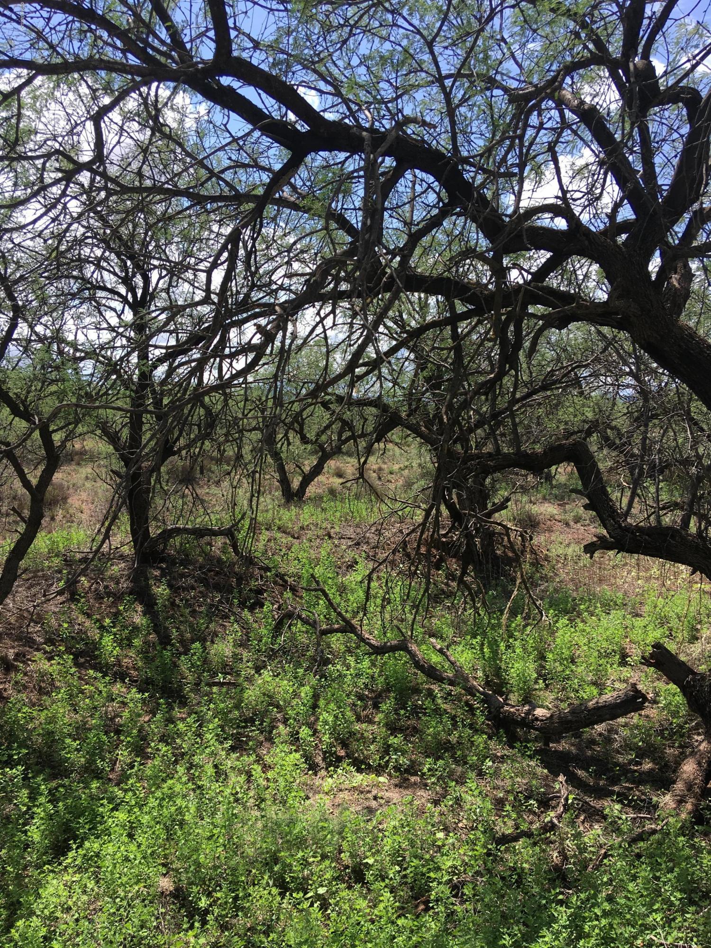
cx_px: 356
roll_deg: +1.3
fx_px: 794
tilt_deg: -6.0
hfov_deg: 48.2
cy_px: 474
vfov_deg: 61.7
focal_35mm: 29
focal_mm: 4.15
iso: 25
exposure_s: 1/986
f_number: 2.2
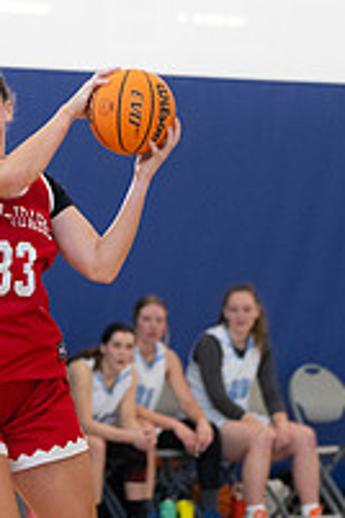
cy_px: 242
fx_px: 5462
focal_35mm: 380
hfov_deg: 3.6
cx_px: -73
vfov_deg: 5.4
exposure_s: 1/500
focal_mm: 90
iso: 2000
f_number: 2.8
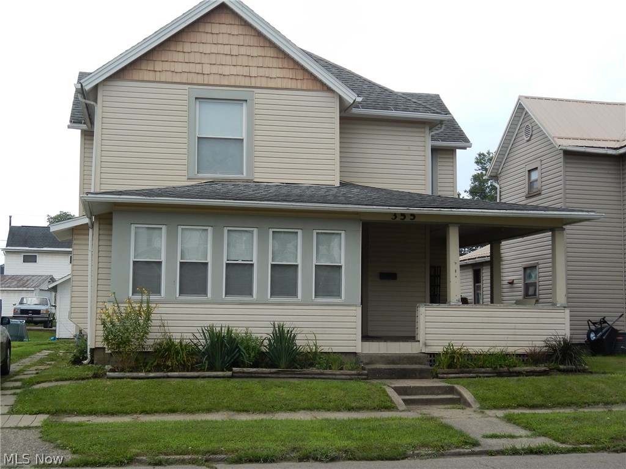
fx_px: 904
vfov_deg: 29.1
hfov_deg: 38.2
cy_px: 234
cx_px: 313
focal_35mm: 50
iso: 125
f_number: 4
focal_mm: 8.9
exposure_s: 1/640
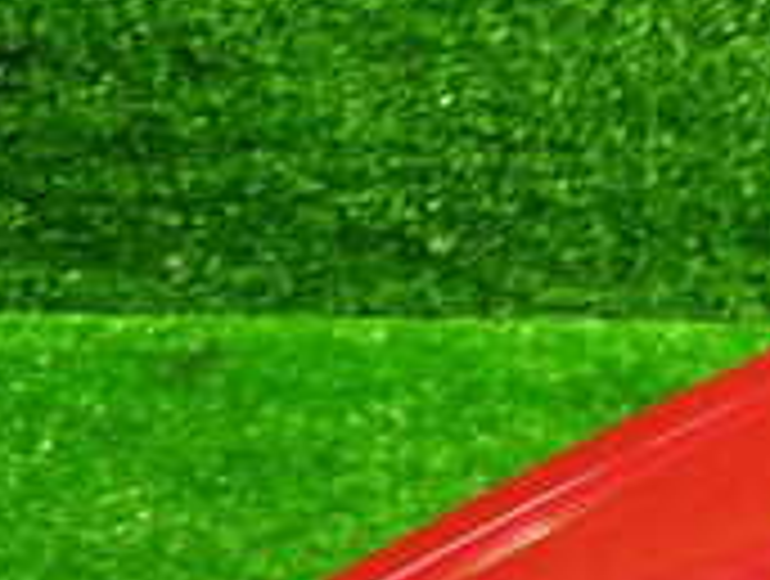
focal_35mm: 105
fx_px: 2341
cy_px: 733
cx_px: 1108
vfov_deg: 13.7
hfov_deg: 17.1
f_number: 2.3
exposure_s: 1/30
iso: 400
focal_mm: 5.4
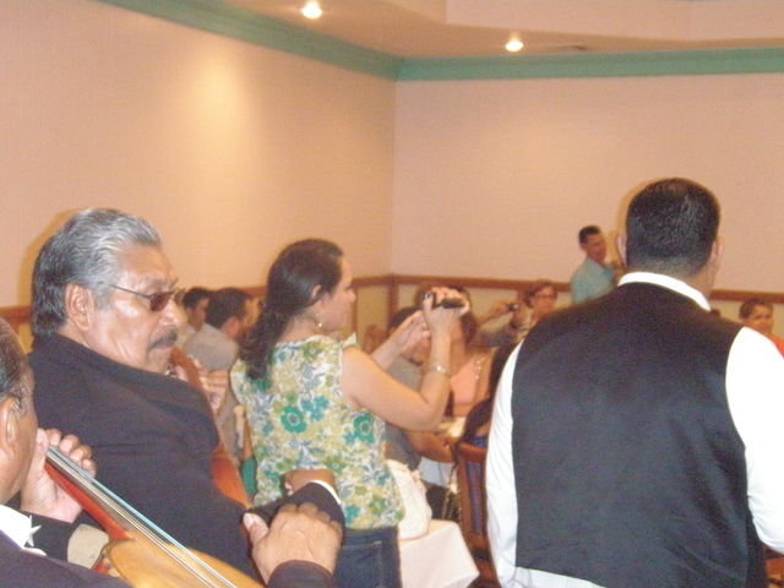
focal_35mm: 72
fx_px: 1631
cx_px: 392
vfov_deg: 20.4
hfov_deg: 27.0
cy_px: 294
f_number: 4.8
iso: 800
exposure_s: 1/50
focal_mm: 12.73
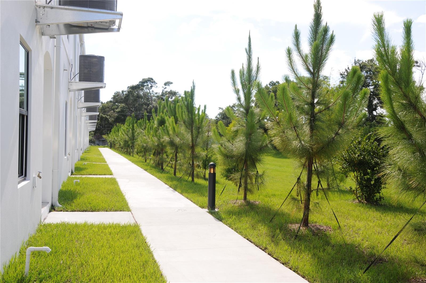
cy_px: 142
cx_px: 213
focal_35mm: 36
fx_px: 425
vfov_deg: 36.8
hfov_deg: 53.2
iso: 200
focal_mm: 24
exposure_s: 1/200
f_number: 7.1
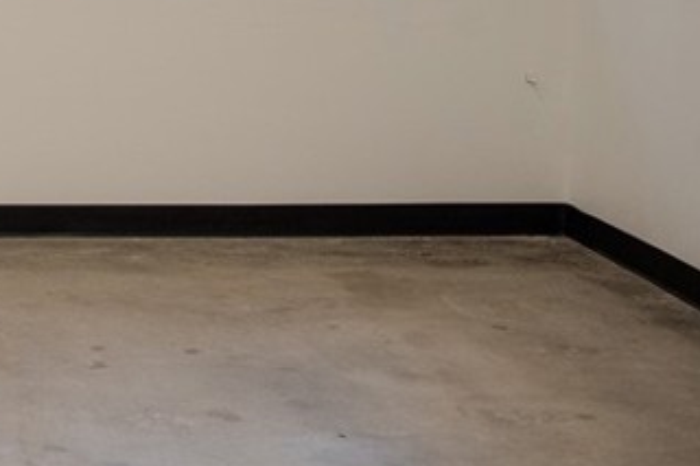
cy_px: -163
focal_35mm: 112
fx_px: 2177
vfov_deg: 11.8
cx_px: -383
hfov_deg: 16.5
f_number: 4.5
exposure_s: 1/160
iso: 1000
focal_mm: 35
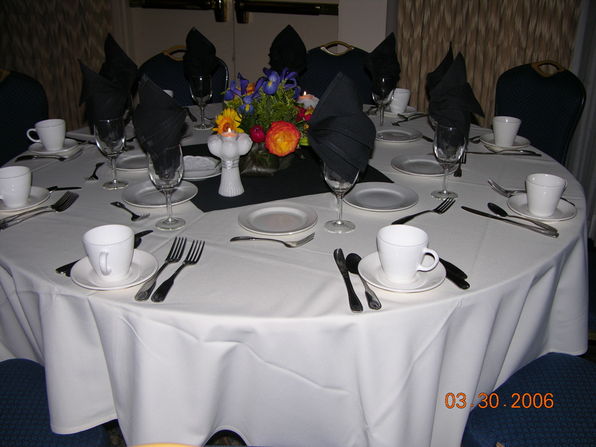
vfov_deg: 40.7
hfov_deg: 52.6
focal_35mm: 35
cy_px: 224
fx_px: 603
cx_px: 298
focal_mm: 8.9
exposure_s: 1/60.1
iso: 50
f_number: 2.8
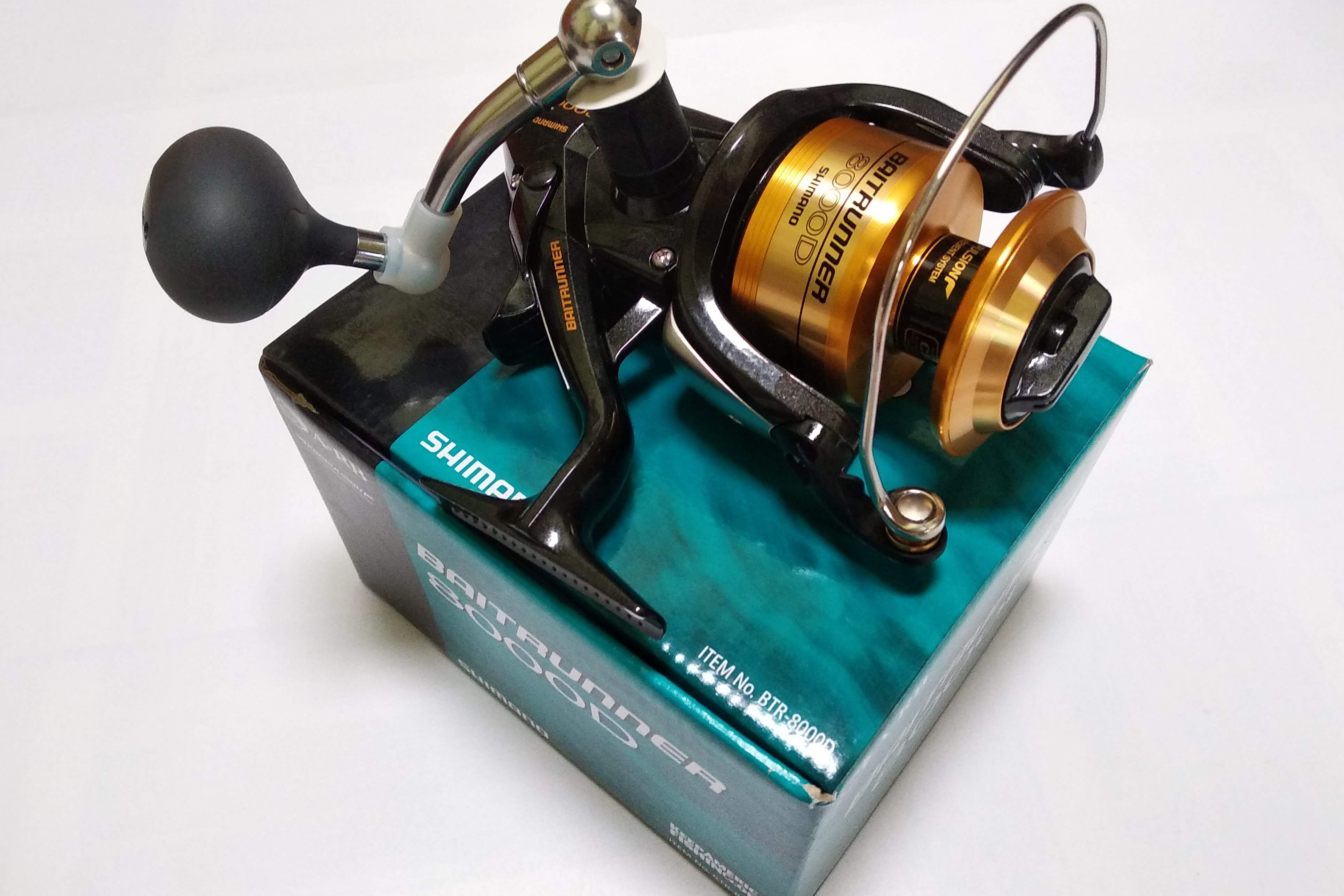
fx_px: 1045
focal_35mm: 28
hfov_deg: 65.5
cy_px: 431
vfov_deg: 46.4
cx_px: 682
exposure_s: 1/33
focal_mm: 3.81
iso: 800
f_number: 2.2
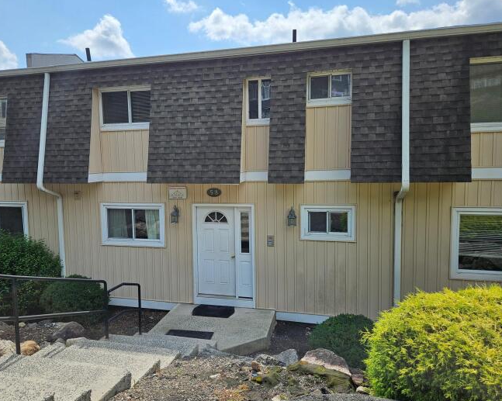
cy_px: 202
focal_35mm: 25
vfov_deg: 56.8
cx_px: 233
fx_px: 371
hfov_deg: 68.0
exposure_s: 1/1775
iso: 25
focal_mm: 5.4
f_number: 1.8
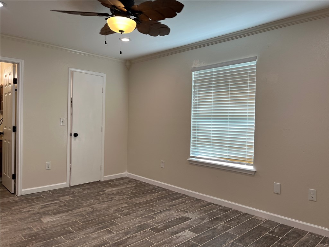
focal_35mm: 26
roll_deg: -1.0
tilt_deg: -1.4
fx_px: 247
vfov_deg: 53.1
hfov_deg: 67.3
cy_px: 124
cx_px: 164
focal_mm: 5.1
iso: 50
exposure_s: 1/111
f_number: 1.6
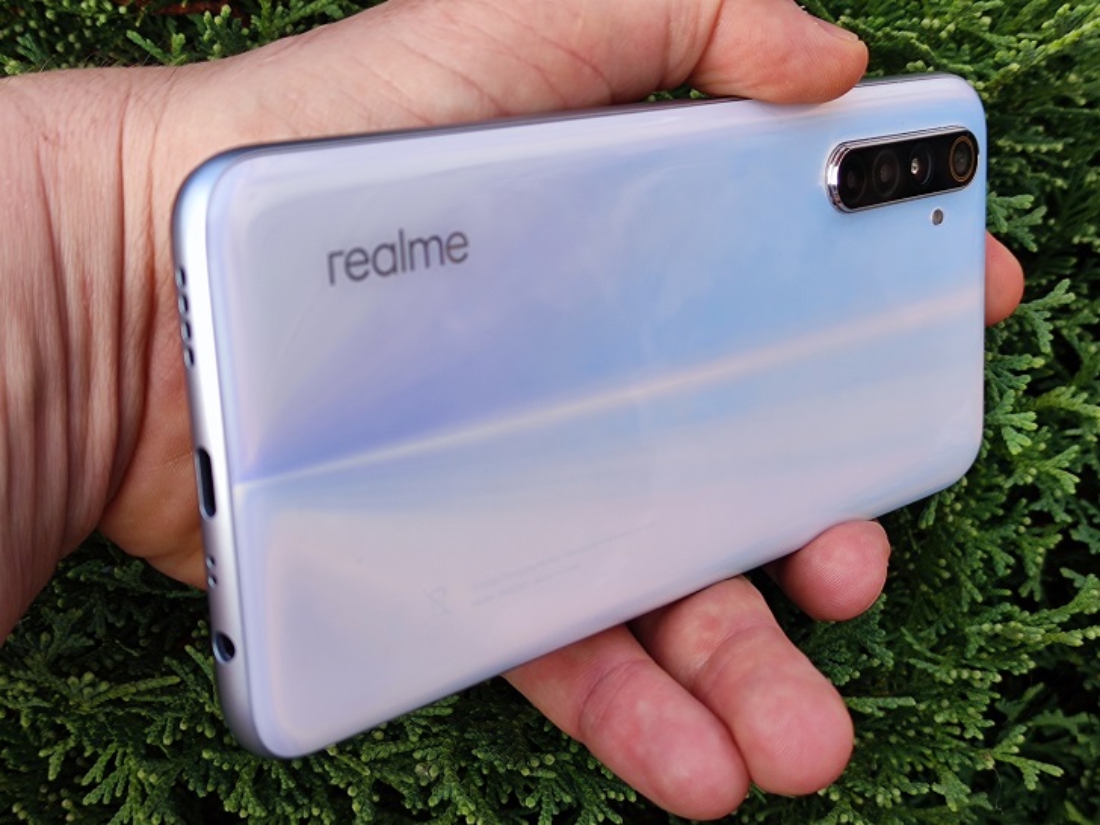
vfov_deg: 54.9
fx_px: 794
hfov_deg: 69.4
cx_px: 550
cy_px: 412
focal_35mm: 25
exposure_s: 1/442
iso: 50
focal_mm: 5.43
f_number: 1.89
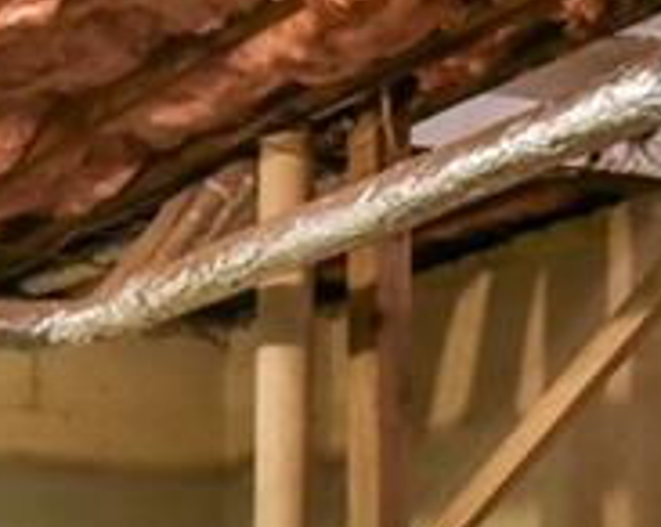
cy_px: 742
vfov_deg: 16.9
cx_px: -282
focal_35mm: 84
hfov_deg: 20.1
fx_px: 1642
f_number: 7.1
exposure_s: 1/50
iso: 4000
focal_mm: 16
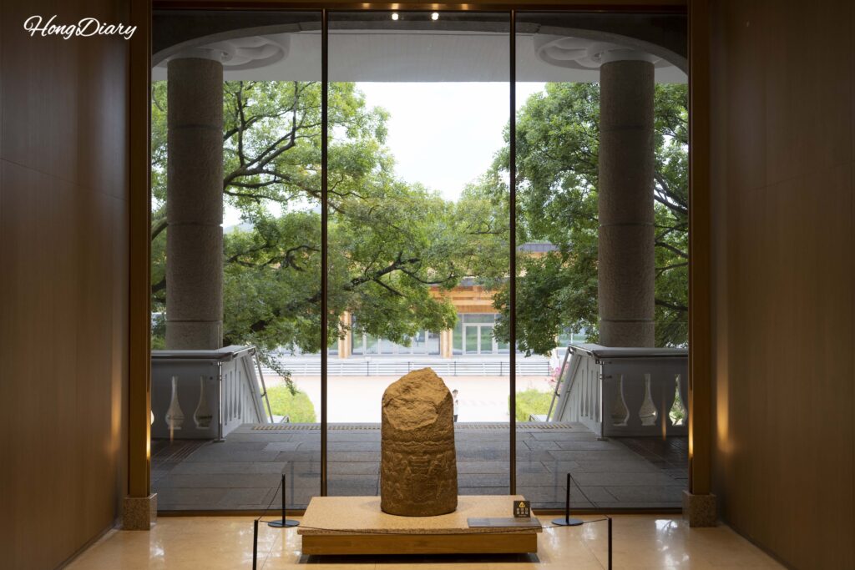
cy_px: 285
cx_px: 428
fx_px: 1021
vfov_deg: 31.2
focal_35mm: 43
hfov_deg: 45.4
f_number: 5.6
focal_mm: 43
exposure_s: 1/60
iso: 400
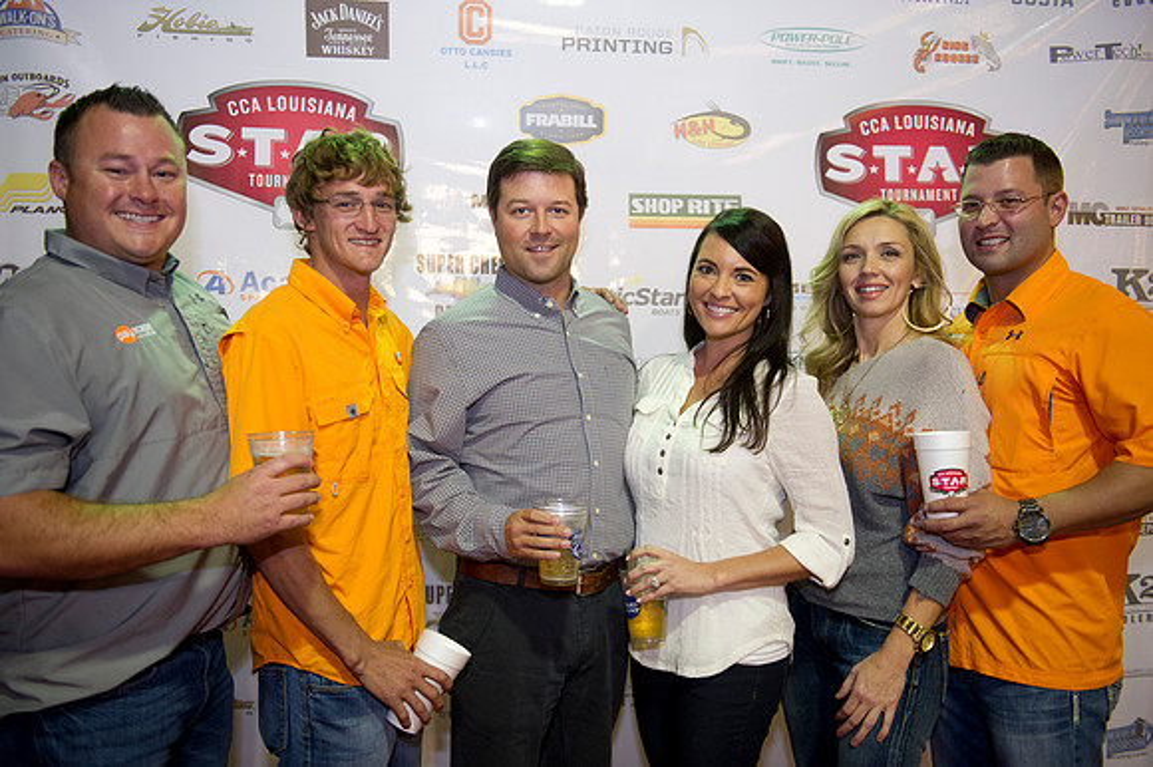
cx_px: 576
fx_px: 1088
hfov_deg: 55.8
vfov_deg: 38.8
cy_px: 384
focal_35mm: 34
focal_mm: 34
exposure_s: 1/60
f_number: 2.8
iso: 1250
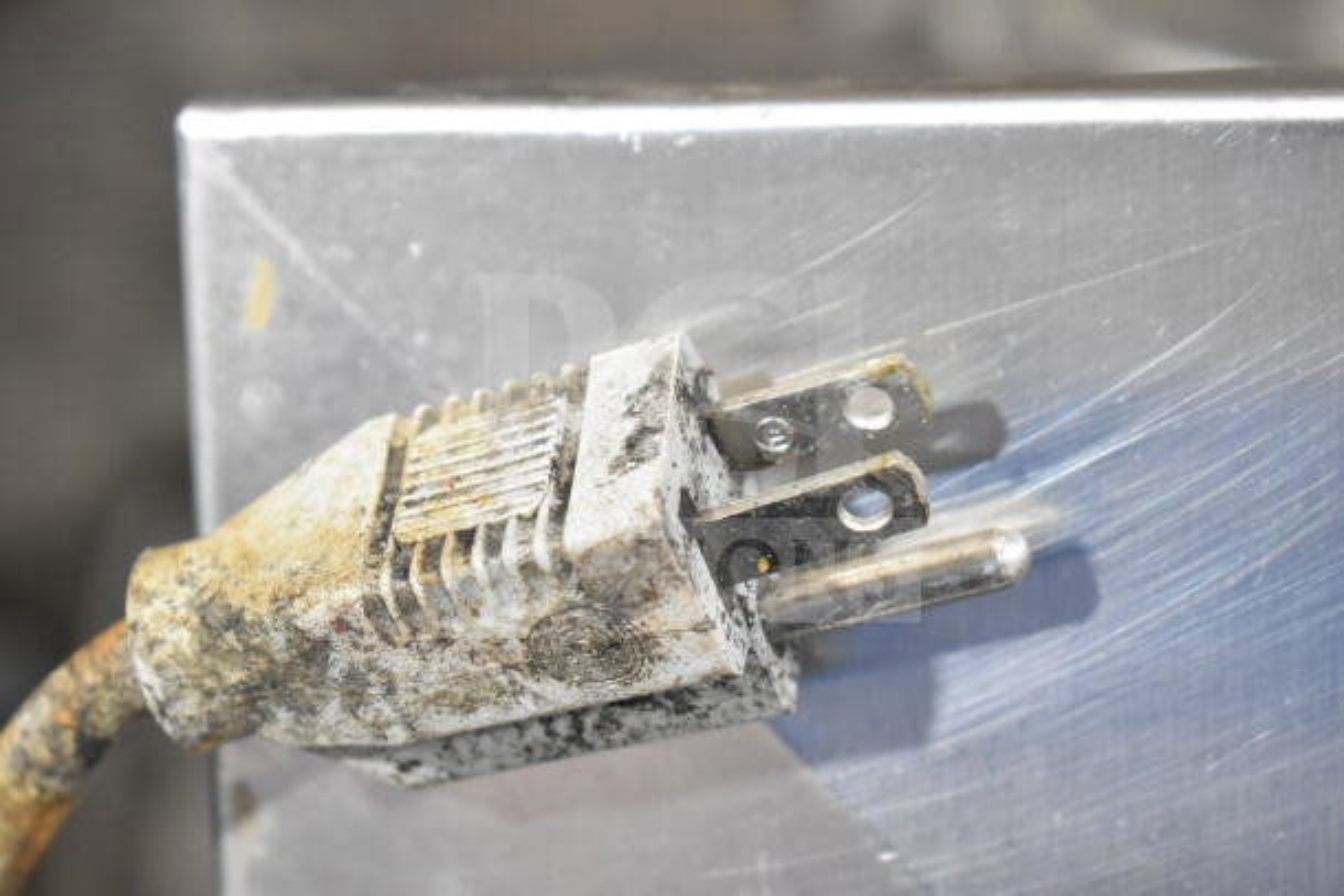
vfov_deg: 16.6
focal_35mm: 82
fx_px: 3081
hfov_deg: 24.6
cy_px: 448
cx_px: 672
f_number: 5.6
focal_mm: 55
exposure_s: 1/100
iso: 3600
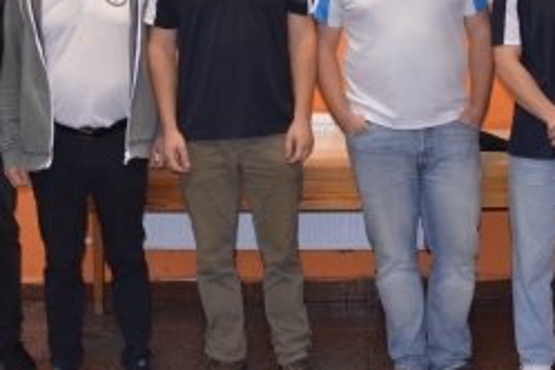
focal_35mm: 65
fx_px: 1002
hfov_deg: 30.3
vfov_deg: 20.6
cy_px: 62
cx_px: 437
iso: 900
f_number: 3.5
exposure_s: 1/60
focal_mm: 18
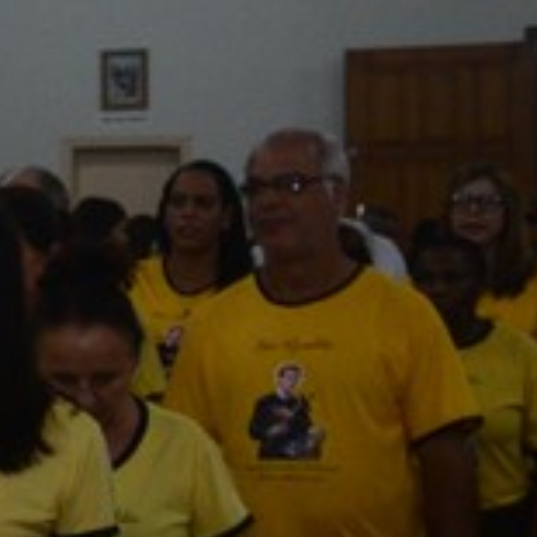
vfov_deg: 9.9
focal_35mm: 176
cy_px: 303
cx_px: -764
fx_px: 3089
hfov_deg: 8.9
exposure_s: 1/200
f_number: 5
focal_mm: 24
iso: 1250
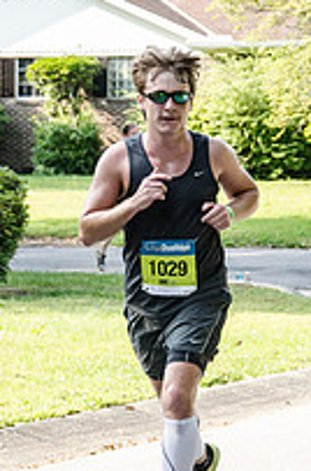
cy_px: 232
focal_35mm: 220
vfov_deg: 9.4
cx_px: 63
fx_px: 2870
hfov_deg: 6.2
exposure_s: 1/640
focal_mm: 66
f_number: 5.3
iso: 800
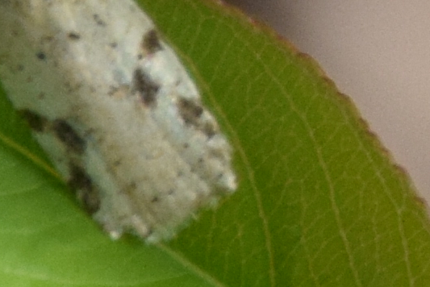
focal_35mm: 378
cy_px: 71
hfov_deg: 5.4
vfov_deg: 3.6
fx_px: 4517
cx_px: 144
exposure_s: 1/1600
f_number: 7.1
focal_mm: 140
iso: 1000
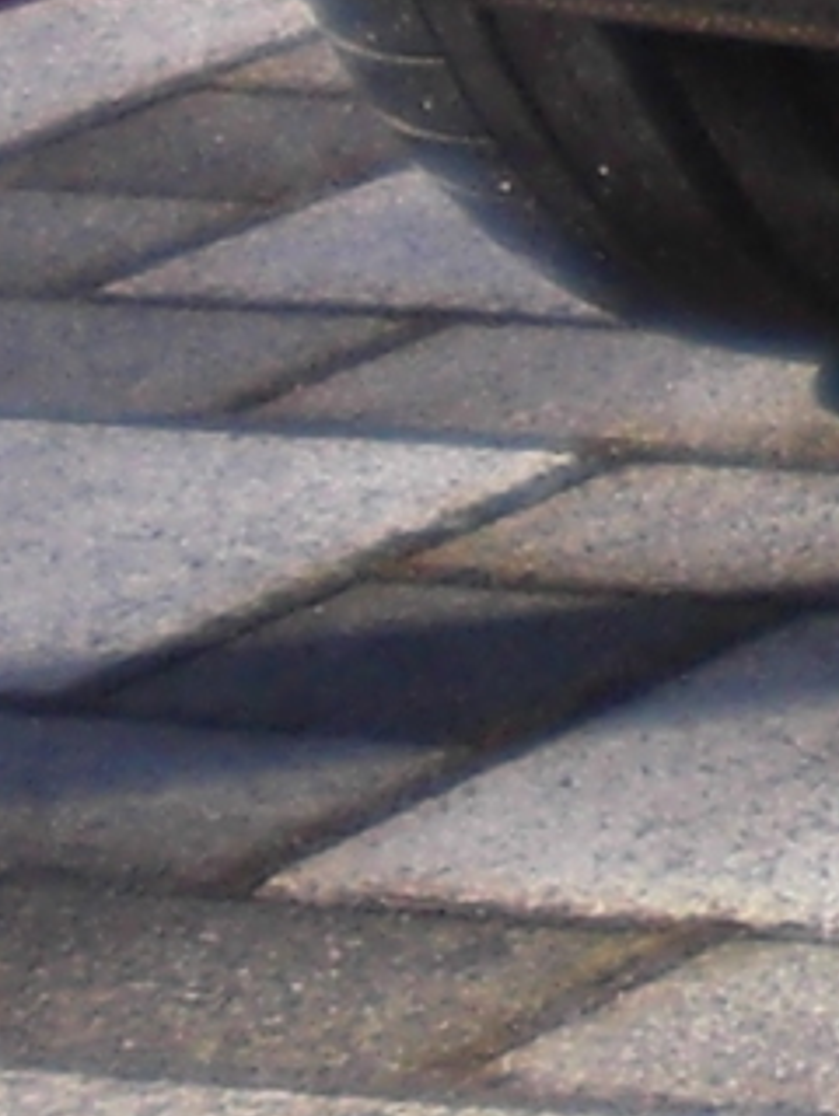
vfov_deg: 5.8
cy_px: -1130
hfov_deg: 4.0
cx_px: 4247
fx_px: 10804
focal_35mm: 335
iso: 64
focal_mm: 6.3
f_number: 3.1
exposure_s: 1/500
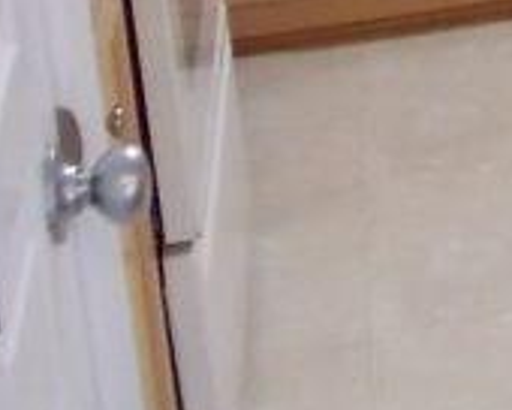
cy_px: -443
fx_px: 2500
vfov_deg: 8.8
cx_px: 1316
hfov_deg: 9.9
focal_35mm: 165
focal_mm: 4
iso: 200
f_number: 2.7
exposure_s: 1/20
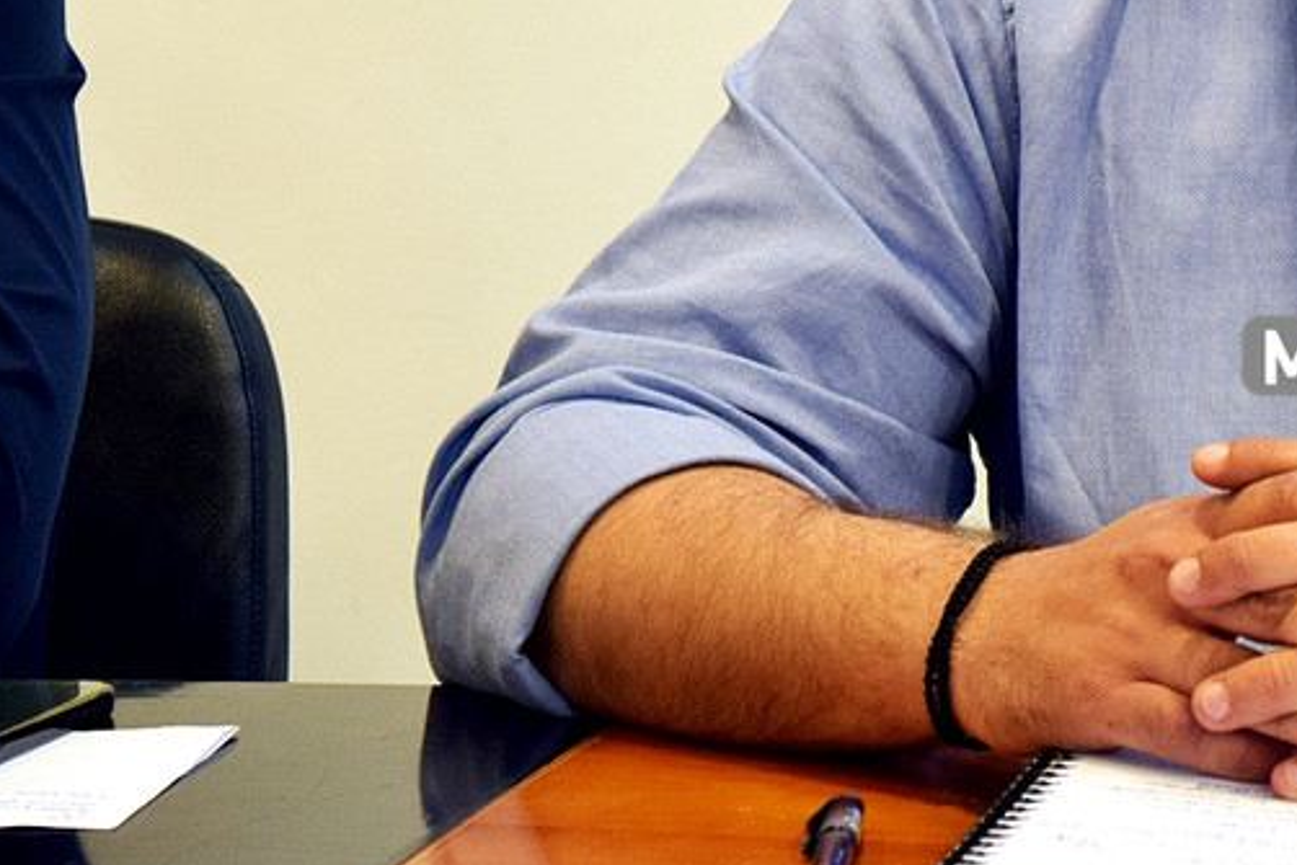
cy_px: -145
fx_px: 7106
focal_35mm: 197
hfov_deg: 10.3
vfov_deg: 6.9
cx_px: 1480
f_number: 5.6
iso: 400
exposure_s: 1/60
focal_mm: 55
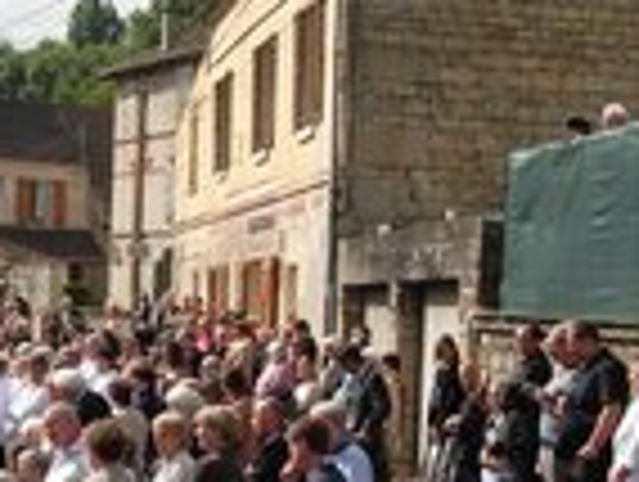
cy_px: 383
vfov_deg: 13.8
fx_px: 1979
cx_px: -58
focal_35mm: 107
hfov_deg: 17.7
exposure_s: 1/418
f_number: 4.9
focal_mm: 6.3
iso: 79
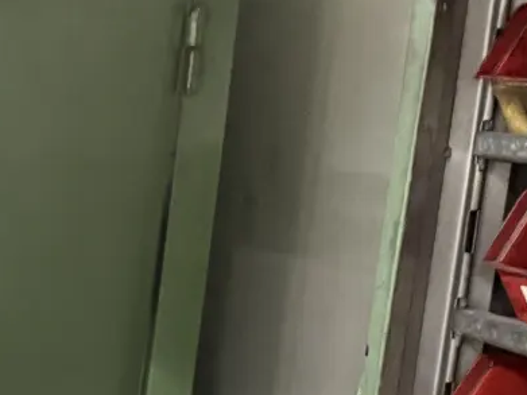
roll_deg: -1.0
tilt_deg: -14.9
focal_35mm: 118
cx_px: -391
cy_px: 601
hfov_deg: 14.8
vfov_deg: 12.0
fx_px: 1796
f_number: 1.78
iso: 800
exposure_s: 1/25
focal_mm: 6.76
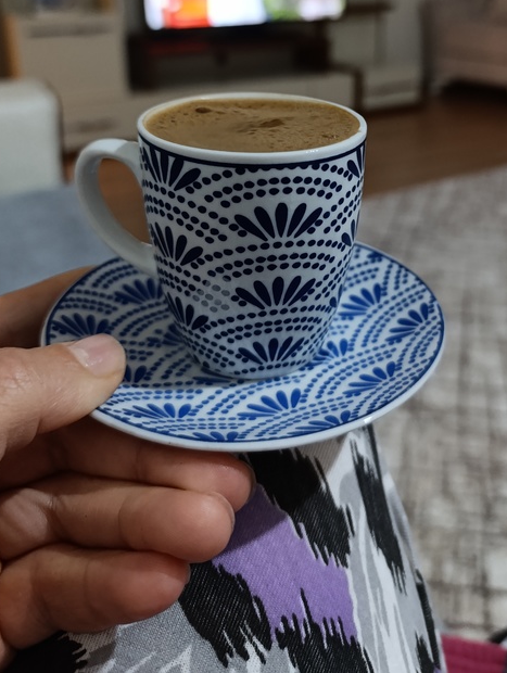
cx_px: 315
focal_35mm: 34
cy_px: 177
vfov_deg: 51.8
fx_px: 662
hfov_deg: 41.6
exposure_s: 1/25
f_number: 1.6
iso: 1250
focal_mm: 6.14
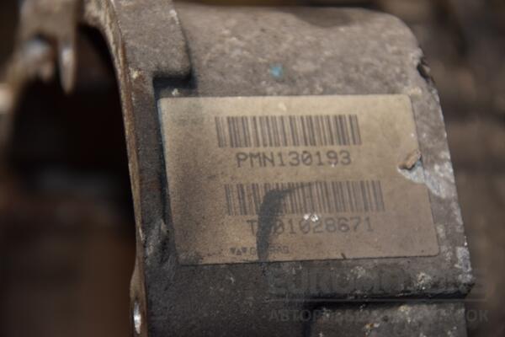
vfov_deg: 8.7
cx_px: 252
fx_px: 2209
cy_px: 168
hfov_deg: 13.0
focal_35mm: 158
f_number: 5.6
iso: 800
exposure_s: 1/60
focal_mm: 105
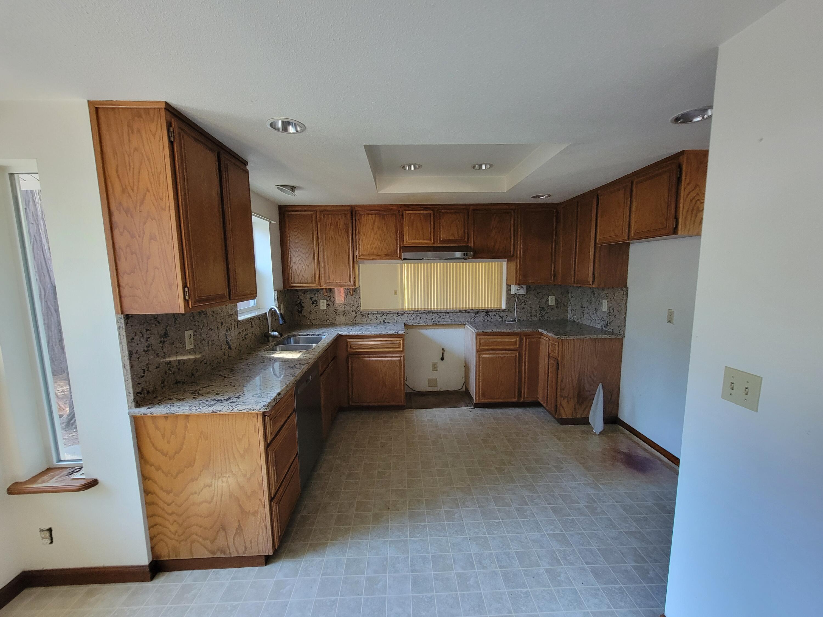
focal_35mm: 13
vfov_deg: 89.9
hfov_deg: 106.2
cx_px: 412
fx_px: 309
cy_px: 308
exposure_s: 1/40
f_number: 2.2
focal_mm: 2.2
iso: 320
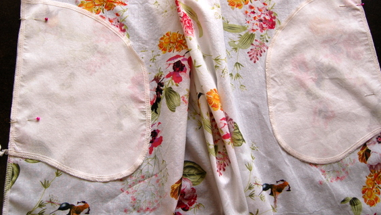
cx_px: 194
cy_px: 88
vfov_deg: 29.7
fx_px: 404
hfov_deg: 50.5
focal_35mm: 40
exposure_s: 1/160
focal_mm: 24
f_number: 6.3
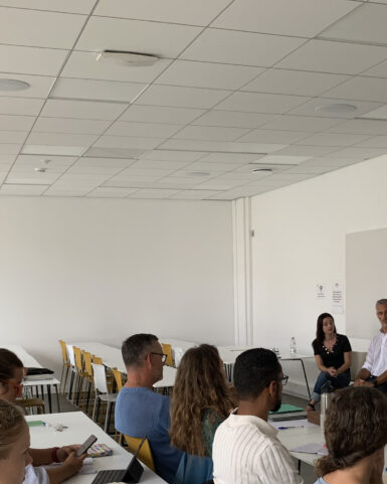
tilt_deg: -7.1
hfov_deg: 27.9
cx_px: 257
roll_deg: +1.3
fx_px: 773
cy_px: 385
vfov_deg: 33.7
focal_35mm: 54
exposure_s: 1/121
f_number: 1.8
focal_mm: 4.25
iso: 32
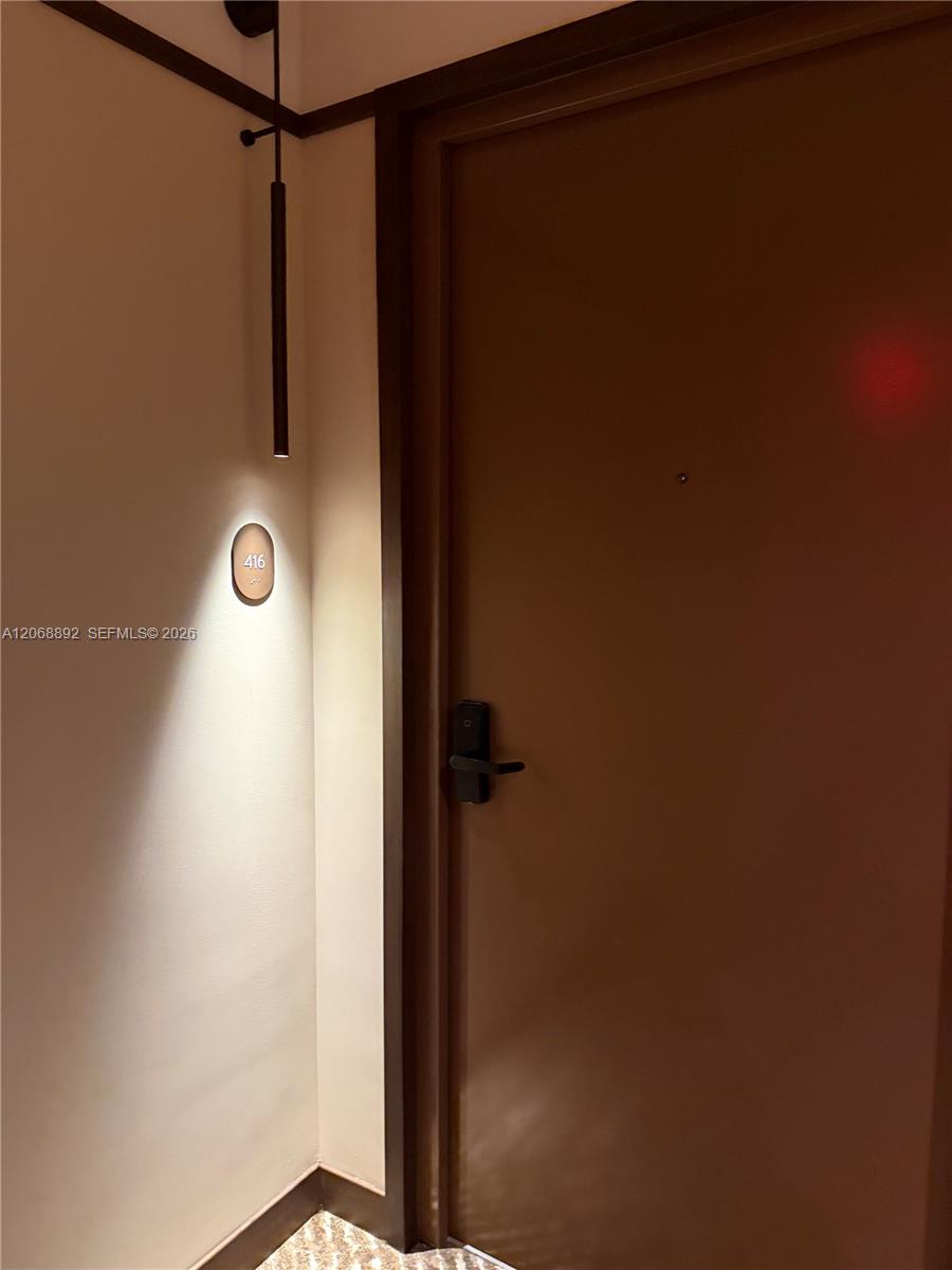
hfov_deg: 56.8
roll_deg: +0.0
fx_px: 880
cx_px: 476
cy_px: 635
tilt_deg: -5.0
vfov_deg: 71.6
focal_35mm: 24
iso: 800
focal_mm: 6.76
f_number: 1.78
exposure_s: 1/40
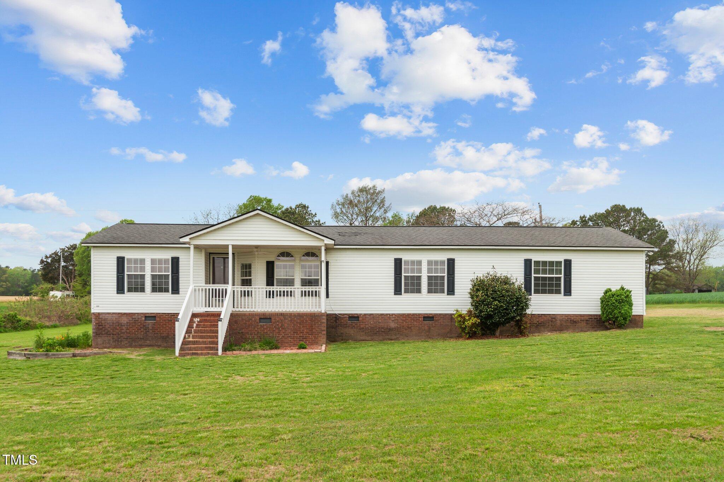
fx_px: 703
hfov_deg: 54.5
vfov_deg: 37.8
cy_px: 241
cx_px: 362
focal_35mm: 35
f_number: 7.1
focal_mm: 35
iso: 400
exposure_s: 1/200
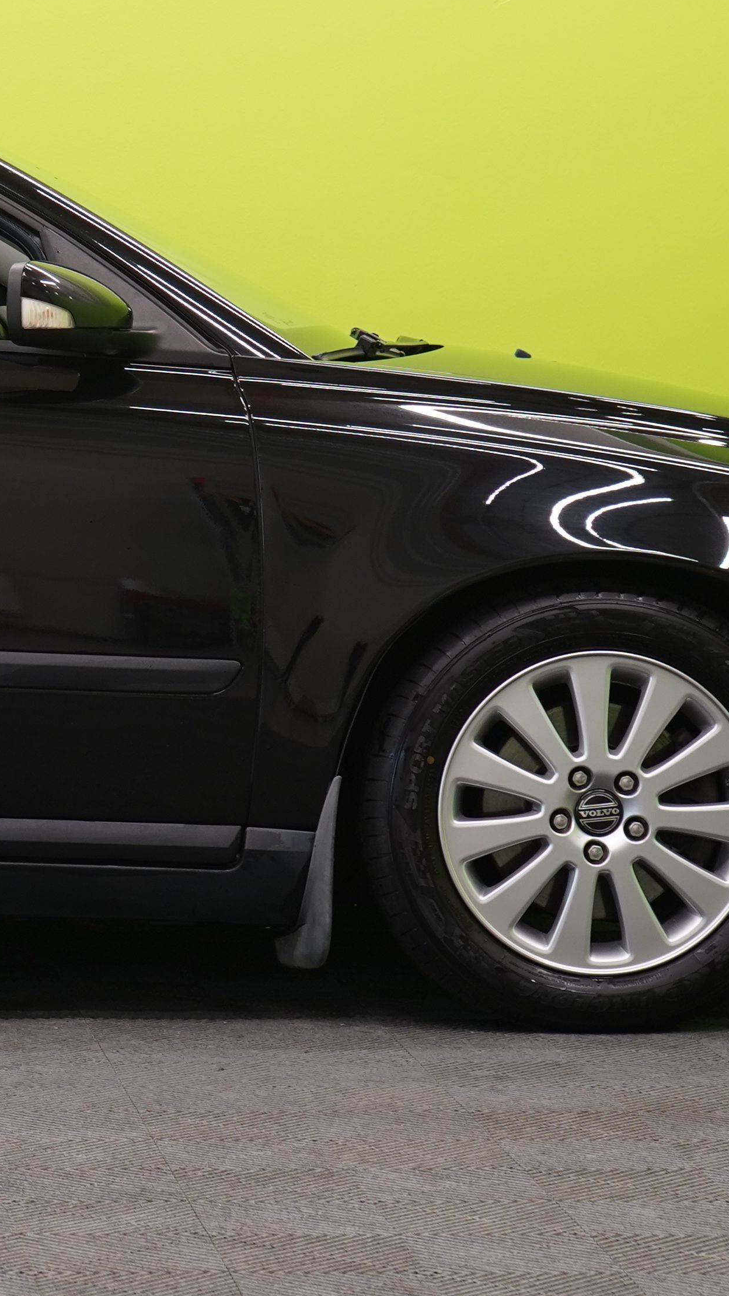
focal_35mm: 133
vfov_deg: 16.1
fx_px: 4571
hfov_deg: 8.9
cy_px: 449
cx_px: -404
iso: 400
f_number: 5
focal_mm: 47
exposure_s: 1/30
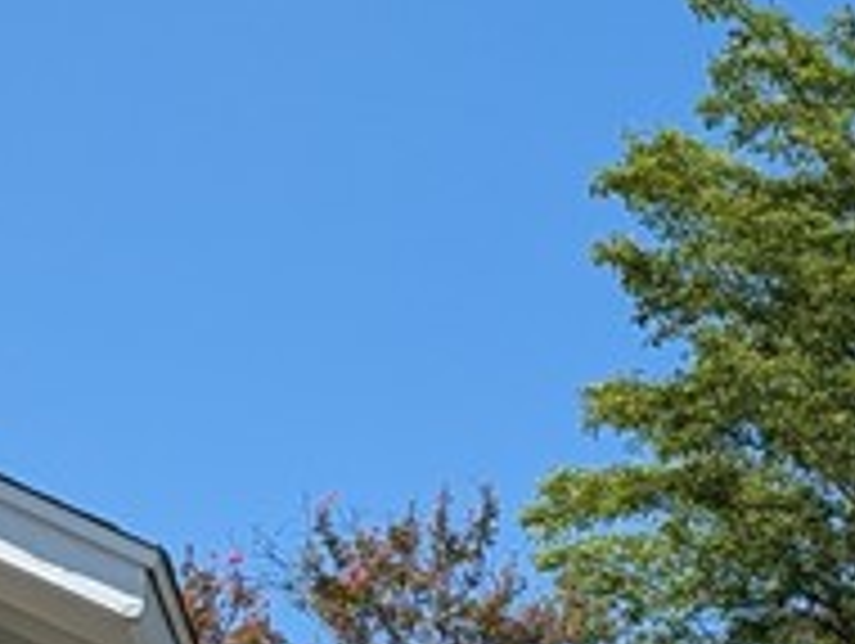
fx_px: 3190
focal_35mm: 129
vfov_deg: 10.9
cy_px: 1067
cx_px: 2185
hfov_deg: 11.8
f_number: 1.68
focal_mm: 6.9
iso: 22
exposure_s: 1/1314
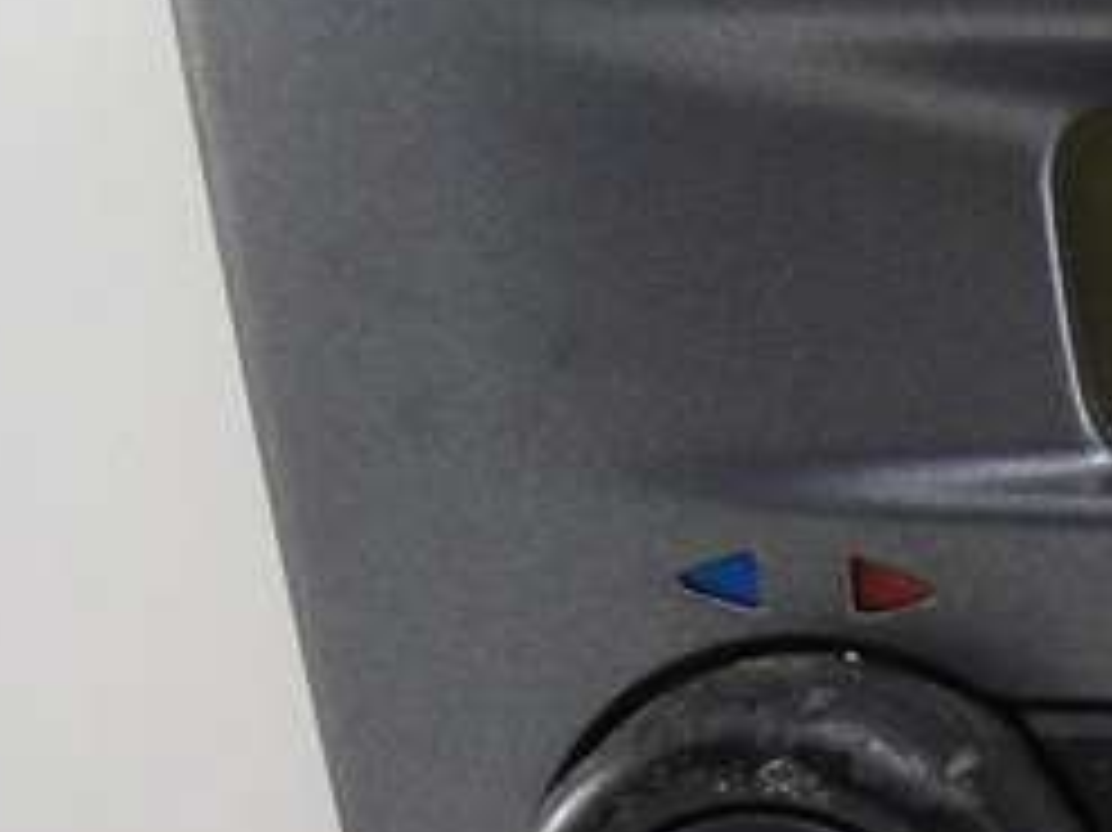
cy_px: 872
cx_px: 2030
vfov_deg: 12.7
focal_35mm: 115
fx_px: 3692
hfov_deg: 14.8
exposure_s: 1/100
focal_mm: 4.6
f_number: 3.2
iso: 100
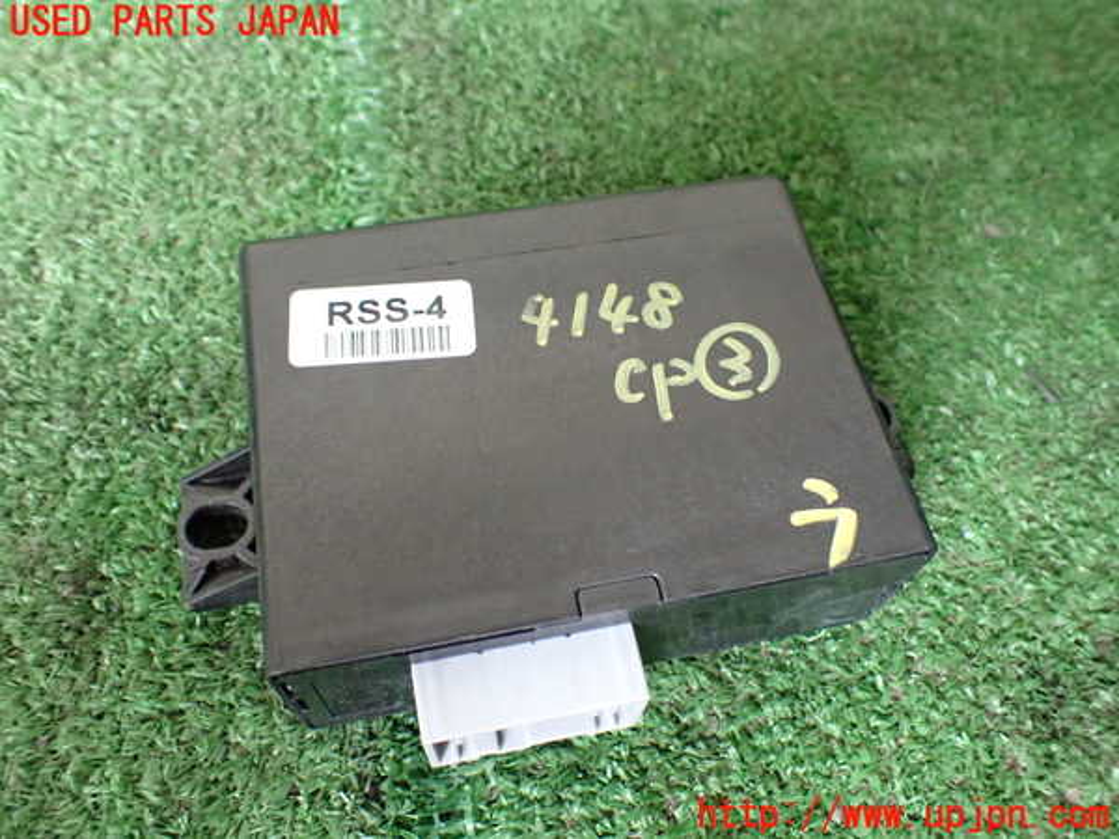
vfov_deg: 46.8
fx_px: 970
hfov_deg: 60.0
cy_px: 420
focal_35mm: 30
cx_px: 560
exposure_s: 1/125
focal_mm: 5.4
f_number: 2.3
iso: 800
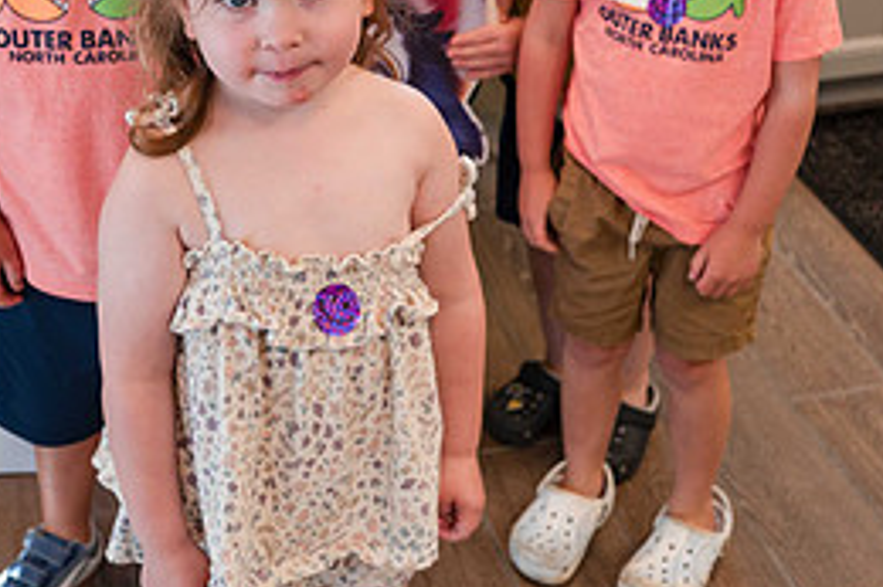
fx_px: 1569
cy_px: 54
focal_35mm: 64
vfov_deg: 20.8
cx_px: 355
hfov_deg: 31.4
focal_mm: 26
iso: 560
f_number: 4
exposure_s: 1/125
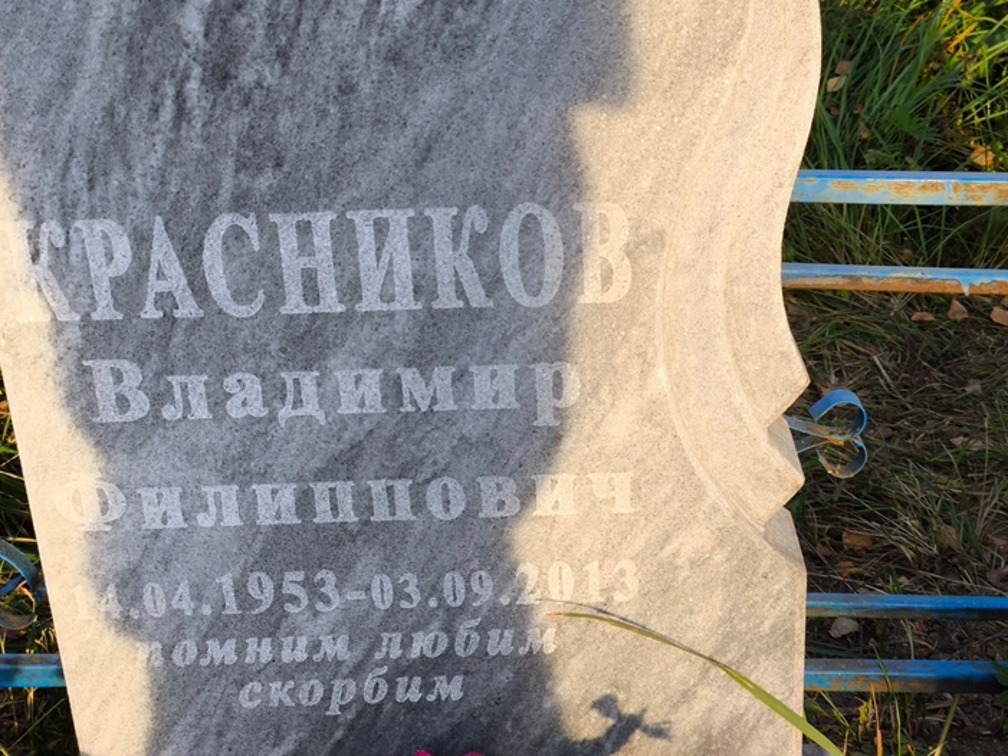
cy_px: 391
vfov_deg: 25.7
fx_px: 1660
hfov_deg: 33.8
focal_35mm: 57
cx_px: 551
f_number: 1.7
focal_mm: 4.71
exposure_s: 1/369
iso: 50
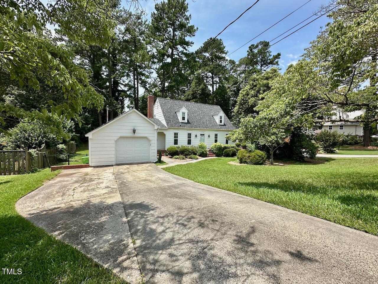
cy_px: 142
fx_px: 153
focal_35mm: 14
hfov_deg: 102.1
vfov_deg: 85.7
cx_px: 189
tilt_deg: -2.3
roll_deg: -2.1
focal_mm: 2.22
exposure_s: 1/1531
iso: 50
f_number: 2.2
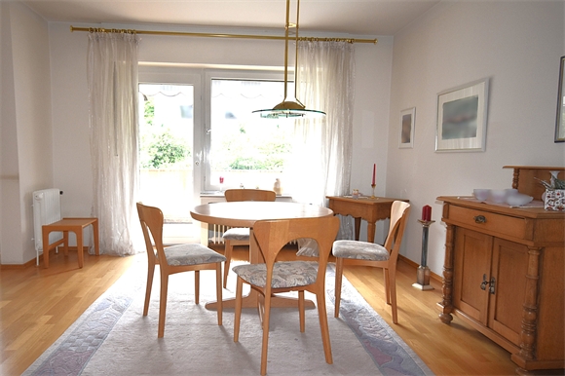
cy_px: 188
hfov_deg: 78.6
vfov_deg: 57.2
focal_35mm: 22
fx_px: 345
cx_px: 282
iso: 400
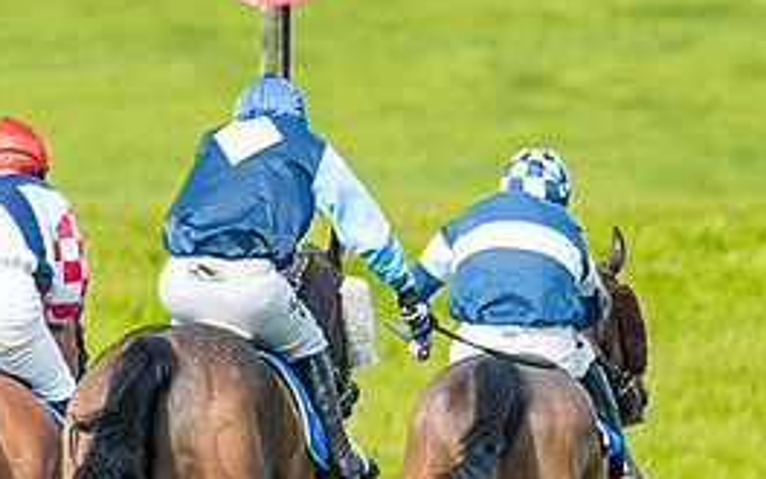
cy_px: 33
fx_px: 30061
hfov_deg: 1.5
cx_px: 590
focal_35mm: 1440
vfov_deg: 0.9
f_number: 4
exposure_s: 1/1250
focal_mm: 200
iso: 400
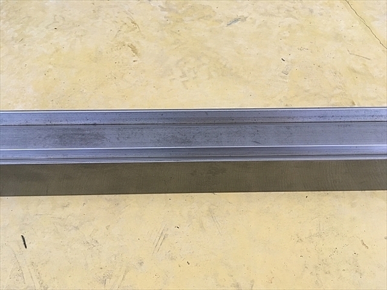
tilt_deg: -59.1
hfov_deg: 61.7
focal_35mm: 29
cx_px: 194
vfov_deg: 48.2
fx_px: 324
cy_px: 145
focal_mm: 4.15
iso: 100
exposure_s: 1/30
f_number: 2.2
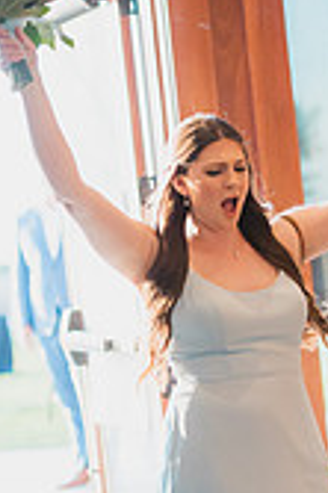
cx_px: 269
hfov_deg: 10.1
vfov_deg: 15.2
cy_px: 339
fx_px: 1849
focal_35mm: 135
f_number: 1.4
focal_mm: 50
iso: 1250
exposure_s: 1/2000
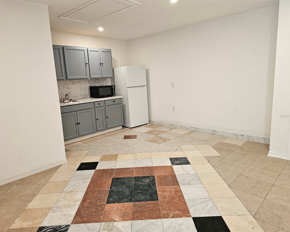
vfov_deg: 58.8
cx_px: 143
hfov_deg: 70.3
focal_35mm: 24
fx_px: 206
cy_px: 116
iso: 250
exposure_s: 1/120
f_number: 1.7
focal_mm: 6.3
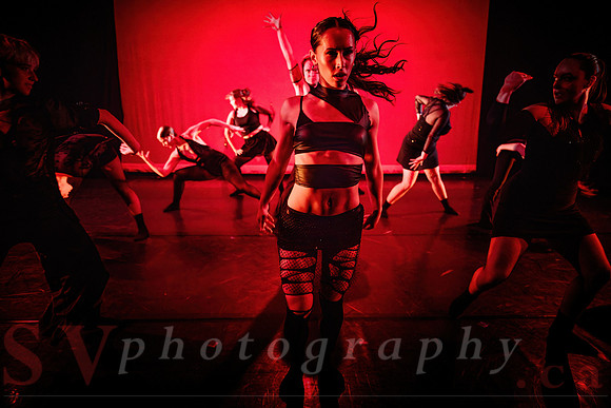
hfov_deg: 72.9
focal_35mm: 24
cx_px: 303
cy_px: 204
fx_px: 414
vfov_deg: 52.5
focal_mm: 24
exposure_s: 1/300
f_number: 2.8
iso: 5000
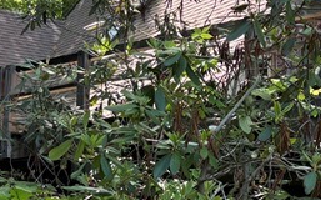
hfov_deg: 18.7
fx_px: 961
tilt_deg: +15.2
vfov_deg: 11.8
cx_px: 285
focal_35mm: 110
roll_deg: +2.1
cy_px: 44
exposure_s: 1/386
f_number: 1.6
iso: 50
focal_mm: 5.96
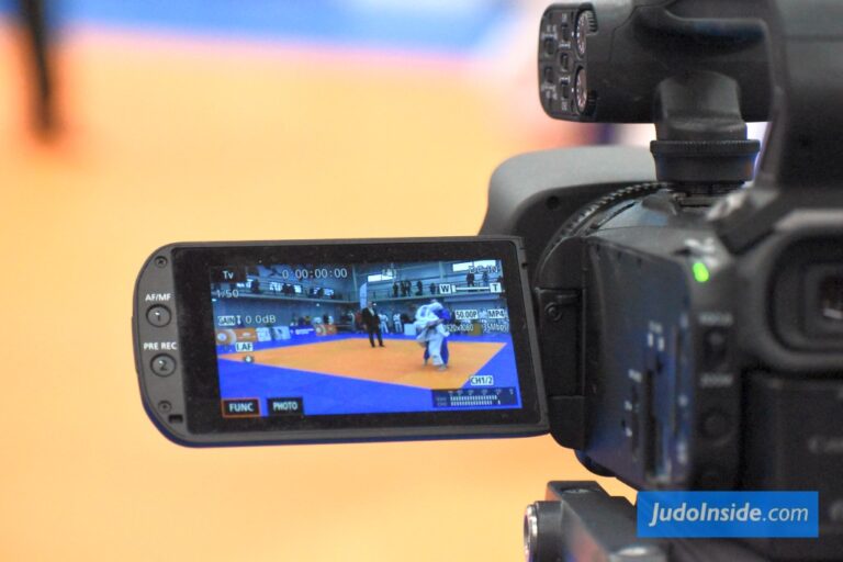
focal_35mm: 150
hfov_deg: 13.7
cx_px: 422
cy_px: 281
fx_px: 3512
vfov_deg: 9.1
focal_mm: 100
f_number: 7.1
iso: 12800
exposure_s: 1/500
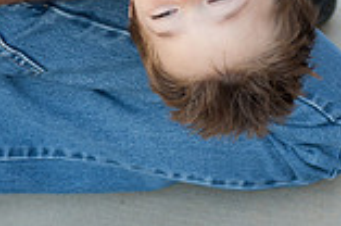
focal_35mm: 259
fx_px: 2448
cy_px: 93
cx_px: 278
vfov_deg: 5.3
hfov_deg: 8.0
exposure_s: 1/320
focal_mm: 70
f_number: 2.8
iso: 200
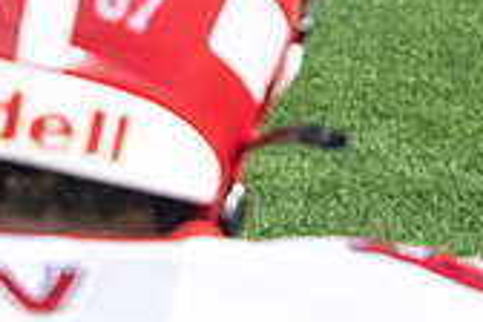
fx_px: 3005
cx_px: 86
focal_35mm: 224
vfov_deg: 6.0
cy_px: -214
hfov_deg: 9.2
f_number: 7.1
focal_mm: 65
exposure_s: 1/250
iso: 10000
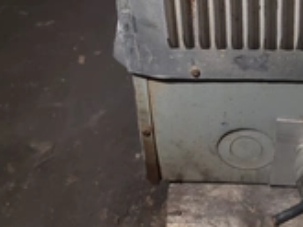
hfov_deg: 30.6
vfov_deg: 22.1
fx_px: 552
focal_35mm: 63
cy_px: -20
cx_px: 187
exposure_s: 1/10
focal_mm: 4.3
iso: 320
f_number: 1.5
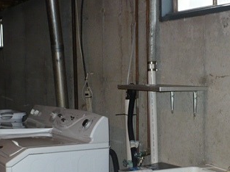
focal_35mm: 76
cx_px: 116
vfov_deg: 18.8
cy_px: 176
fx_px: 505
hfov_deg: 25.7
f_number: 2.8
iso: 160
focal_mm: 6.1
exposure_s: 1/30
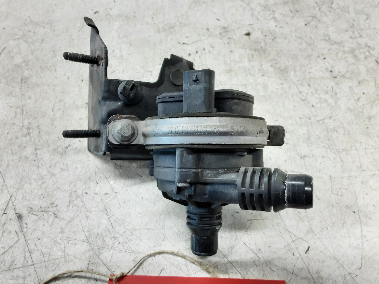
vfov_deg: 51.4
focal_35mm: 27
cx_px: 190
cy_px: 142
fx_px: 296
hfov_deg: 65.3
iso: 125
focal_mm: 2.91
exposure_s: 1/50
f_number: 1.9
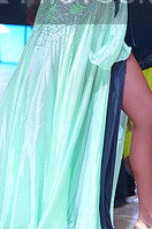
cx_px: 90
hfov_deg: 6.2
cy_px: -14
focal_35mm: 223
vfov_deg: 9.2
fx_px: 1412
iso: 640
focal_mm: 76
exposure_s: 1/250
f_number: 4
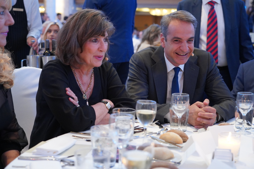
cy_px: 84
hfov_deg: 35.6
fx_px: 395
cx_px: 127
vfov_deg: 24.2
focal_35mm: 56
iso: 8000
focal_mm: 56
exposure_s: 1/160
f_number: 4
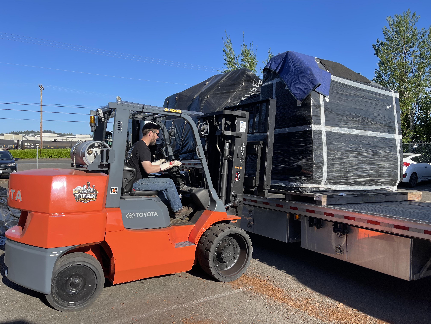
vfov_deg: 54.9
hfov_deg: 69.4
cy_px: 162
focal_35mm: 25
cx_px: 216
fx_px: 311
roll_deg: +1.7
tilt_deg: -2.2
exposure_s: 1/2012
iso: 32
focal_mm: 5.1
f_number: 1.6
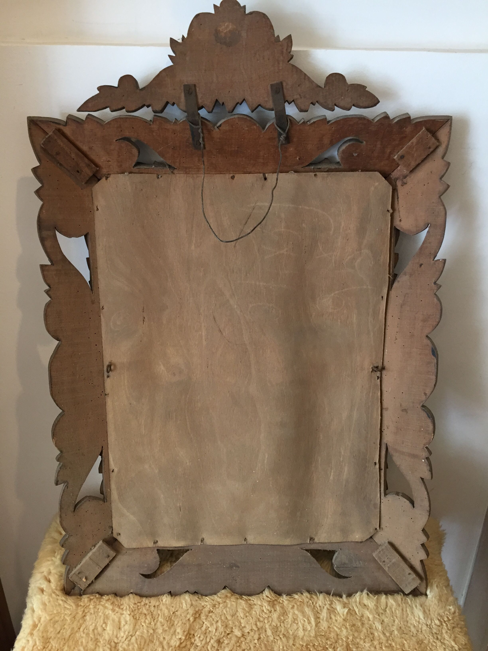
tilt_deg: -26.3
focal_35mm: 29
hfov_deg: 48.2
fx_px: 545
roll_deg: -1.1
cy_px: 326
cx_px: 244
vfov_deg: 61.7
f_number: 2.2
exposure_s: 1/33
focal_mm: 4.15
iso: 160
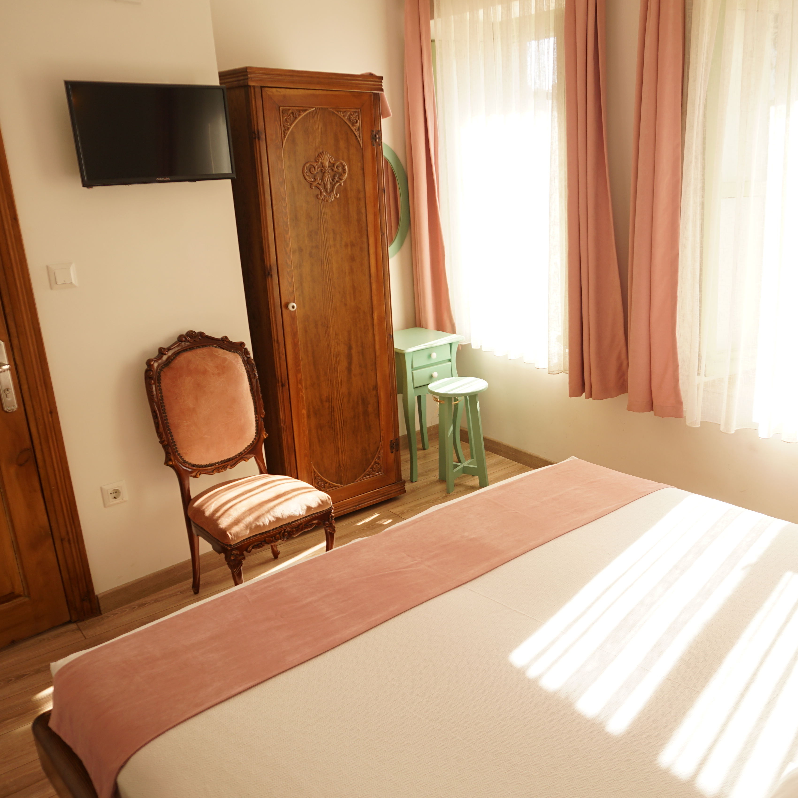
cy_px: 398
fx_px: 809
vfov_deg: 52.5
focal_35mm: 31
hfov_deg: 51.7
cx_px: 524
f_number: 3.5
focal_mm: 16
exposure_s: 1/200
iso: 160
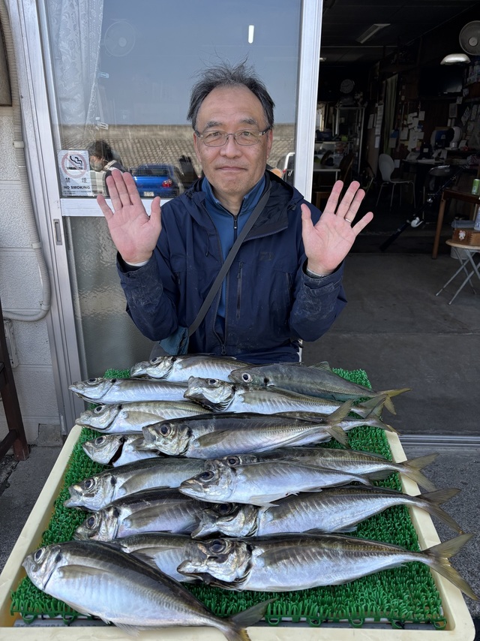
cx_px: 240
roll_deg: -1.1
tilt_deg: -20.9
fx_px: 481
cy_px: 320
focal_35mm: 26
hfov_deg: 53.0
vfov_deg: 67.3
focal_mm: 5.96
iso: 50
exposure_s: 1/684
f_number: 1.6
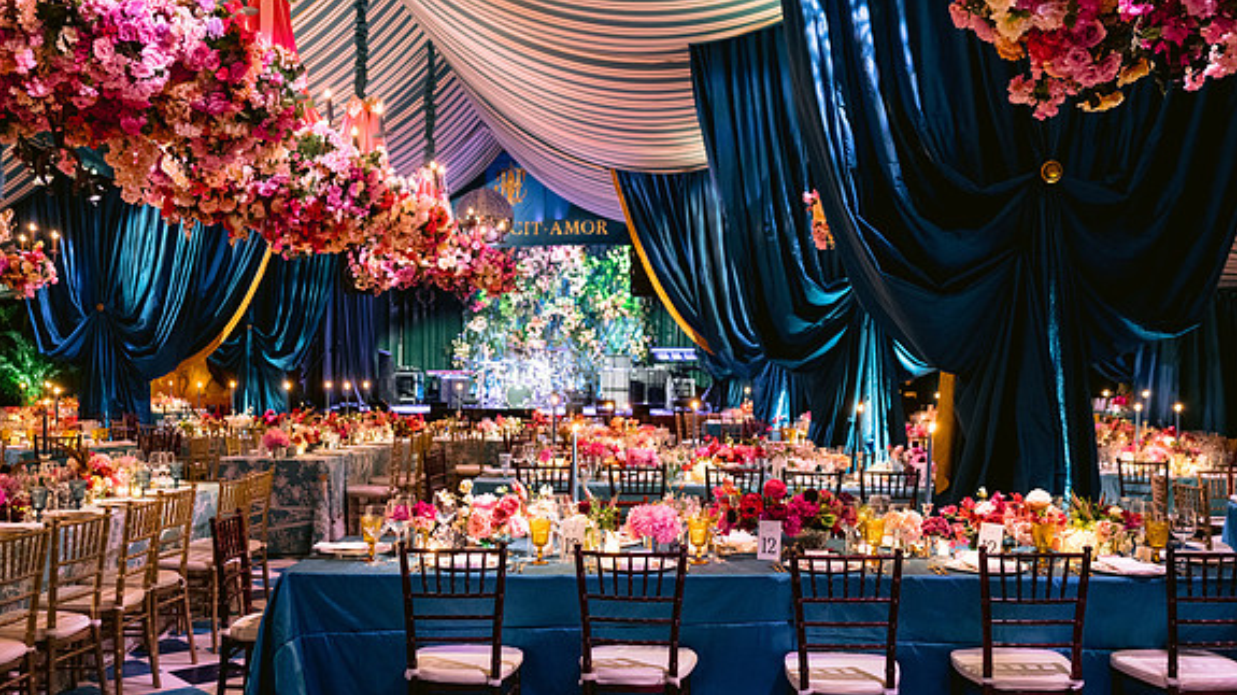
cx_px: 622
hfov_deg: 54.0
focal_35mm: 37
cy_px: 391
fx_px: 1213
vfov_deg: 31.9
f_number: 2.8
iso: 1600
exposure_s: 1/30
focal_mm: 35
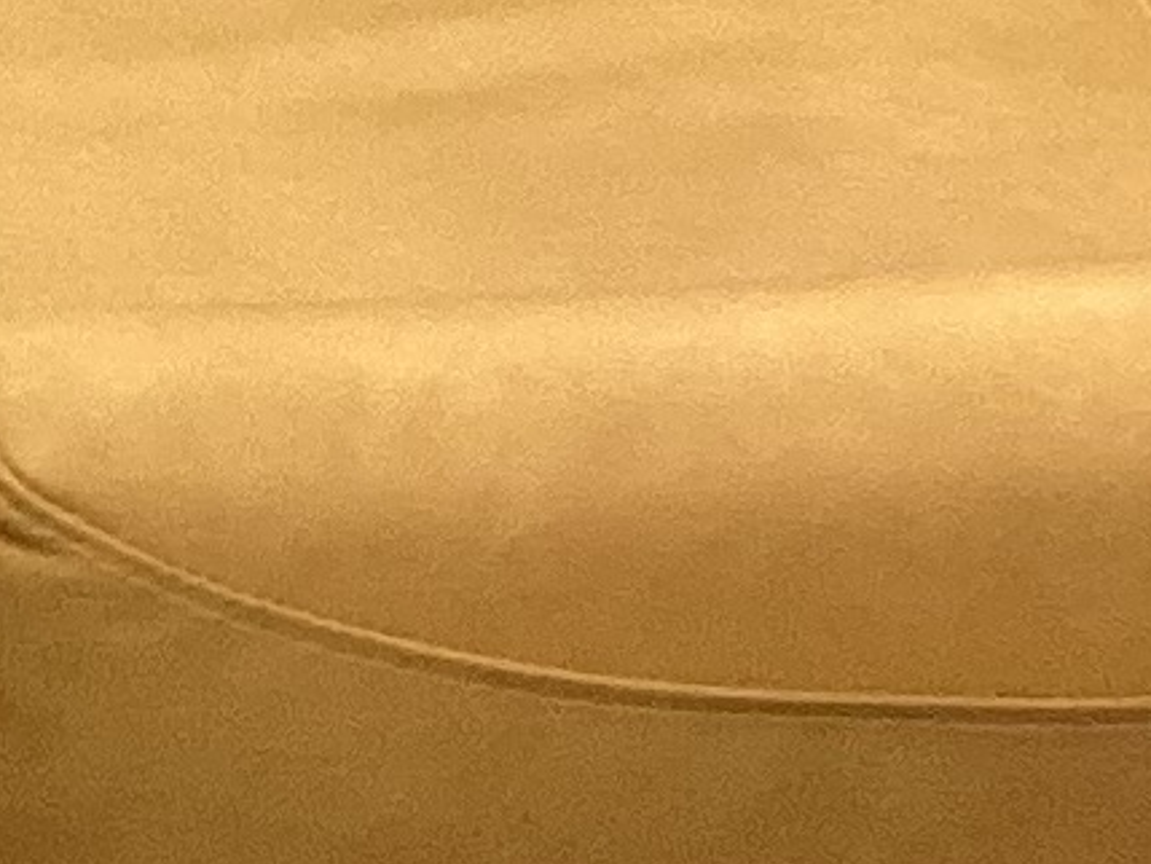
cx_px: -292
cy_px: -754
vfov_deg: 6.2
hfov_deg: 8.3
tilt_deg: -24.7
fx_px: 7849
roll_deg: -3.2
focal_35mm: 236
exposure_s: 1/50
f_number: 2.4
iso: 160
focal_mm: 3.3
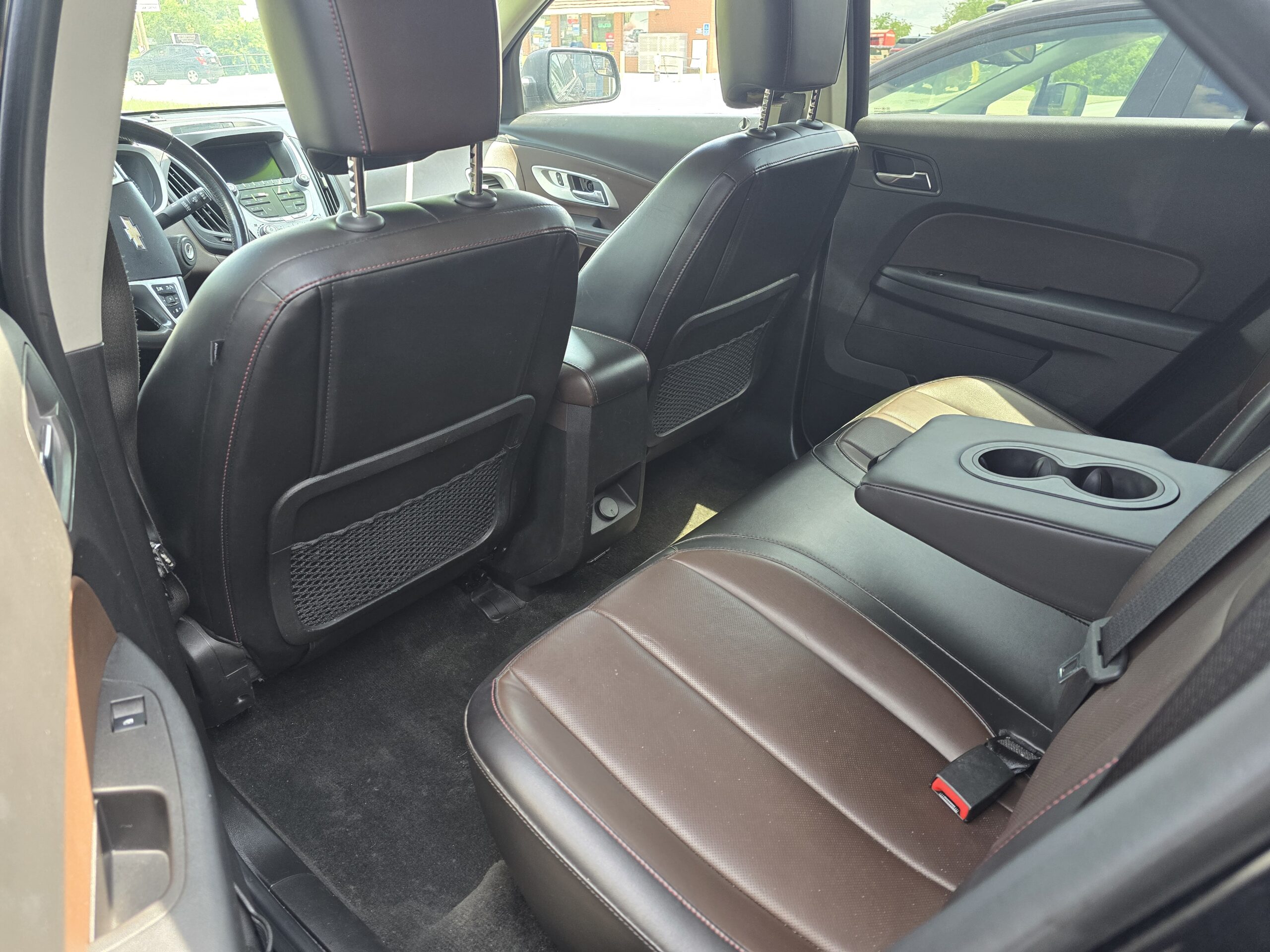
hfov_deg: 73.9
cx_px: 635
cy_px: 476
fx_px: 844
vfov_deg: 58.9
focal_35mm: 23
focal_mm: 6.3
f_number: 1.7
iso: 160
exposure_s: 1/180
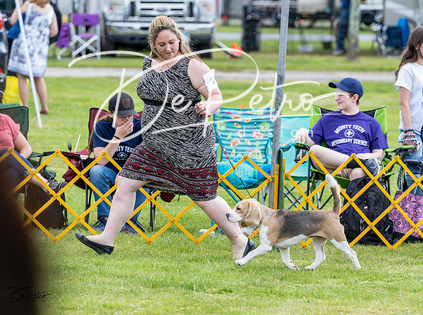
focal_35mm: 213
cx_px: 268
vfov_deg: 6.9
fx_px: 2602
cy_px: 161
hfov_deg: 9.3
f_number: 4
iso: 400
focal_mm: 158
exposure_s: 1/640
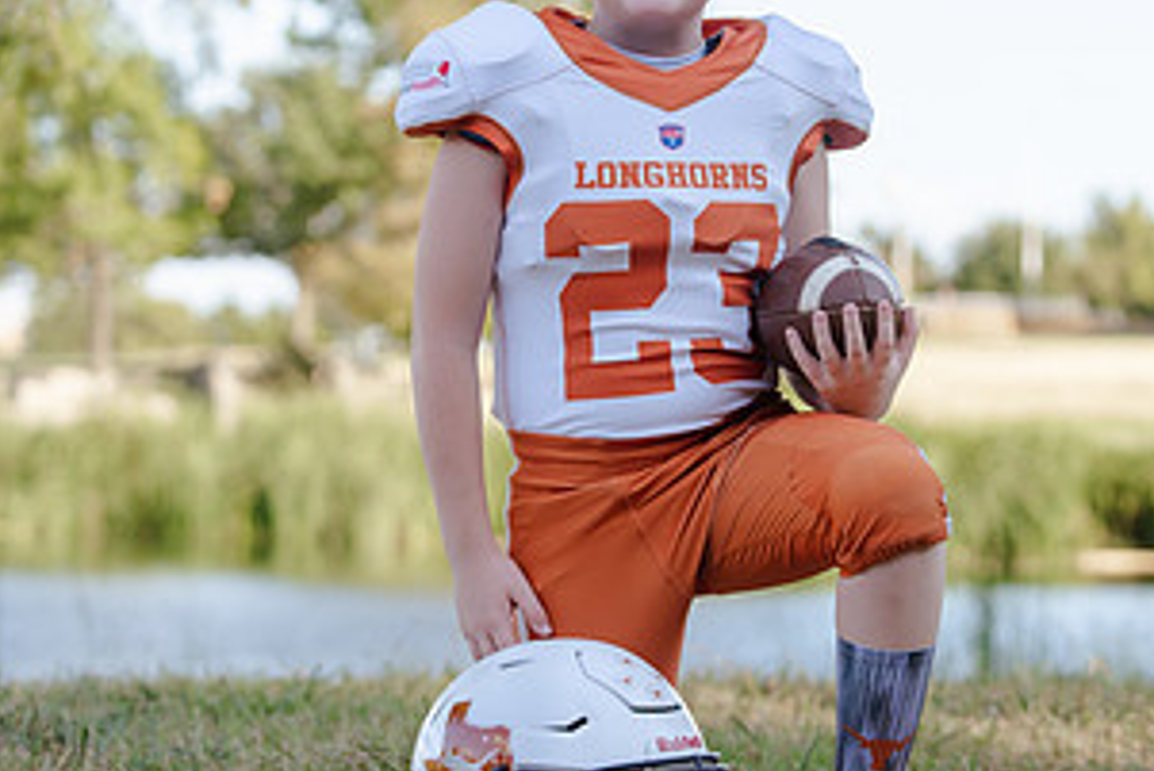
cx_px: 698
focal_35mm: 135
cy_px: 328
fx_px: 4329
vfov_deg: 10.2
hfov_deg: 15.2
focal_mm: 70
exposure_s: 1/320
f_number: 3.2
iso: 125
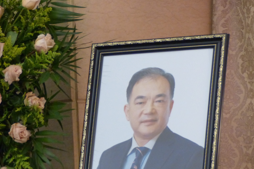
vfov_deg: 5.6
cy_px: 143
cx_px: 76
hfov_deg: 8.3
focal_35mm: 247
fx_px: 1743
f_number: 2.8
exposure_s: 1/60
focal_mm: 27
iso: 400
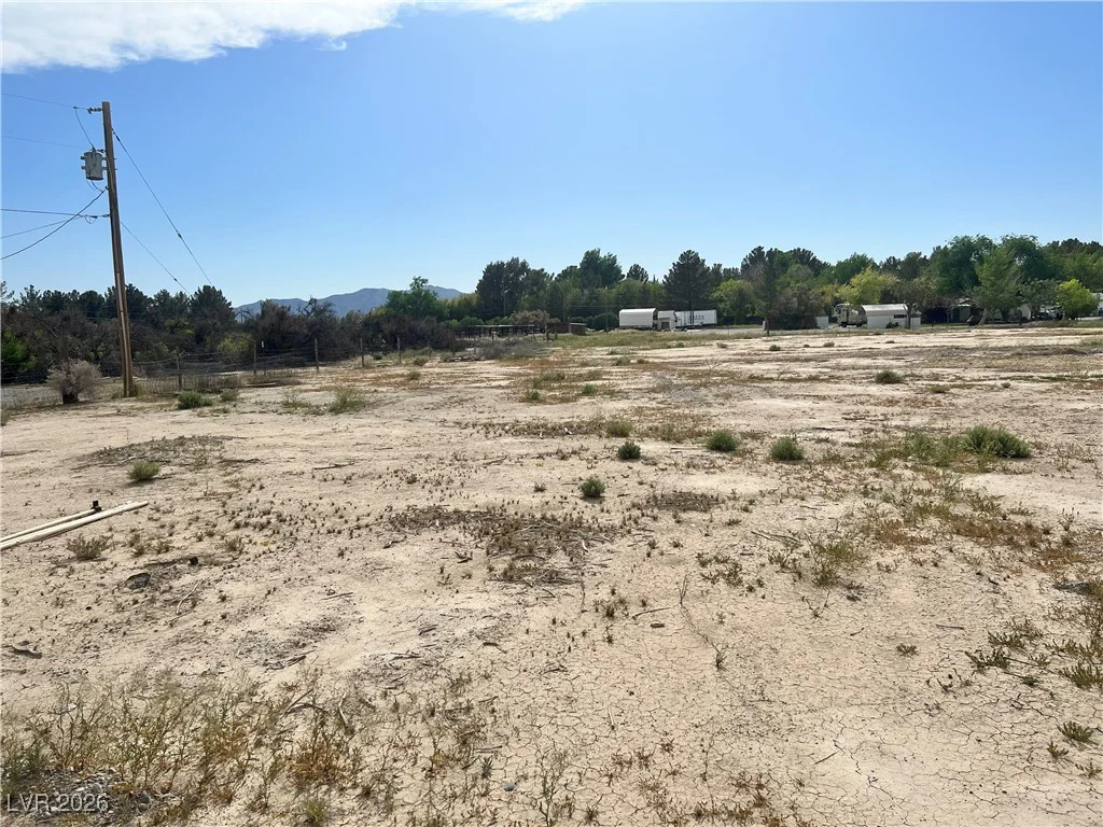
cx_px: 552
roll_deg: +1.7
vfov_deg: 53.1
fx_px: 828
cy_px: 414
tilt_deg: -4.6
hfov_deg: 67.3
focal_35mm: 26
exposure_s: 1/11364
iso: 50
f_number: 1.5
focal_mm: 5.7
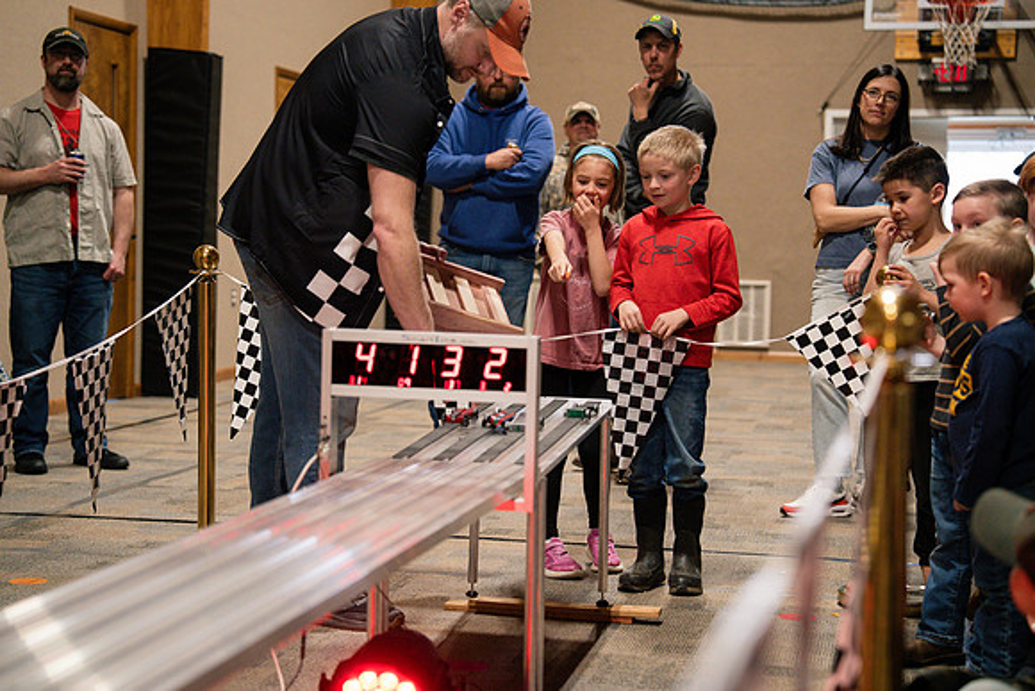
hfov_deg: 28.8
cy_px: 346
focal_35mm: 70
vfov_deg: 19.5
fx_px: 2013
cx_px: 518
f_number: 2.8
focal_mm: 70
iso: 2500
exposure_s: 1/320
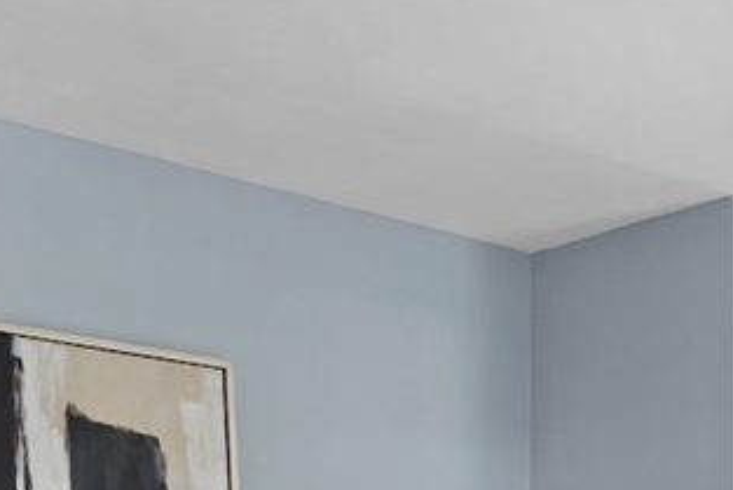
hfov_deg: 23.4
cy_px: 751
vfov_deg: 14.9
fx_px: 1731
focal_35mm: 85
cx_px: 623
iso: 320
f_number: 7.1
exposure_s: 1/2
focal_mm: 26
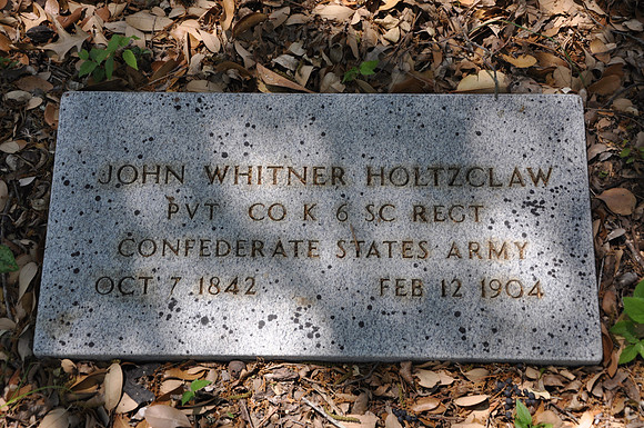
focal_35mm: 63
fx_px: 1125
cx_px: 322
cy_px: 214
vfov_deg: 21.5
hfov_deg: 31.9
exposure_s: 1/125
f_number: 5.6
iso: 280
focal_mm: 42
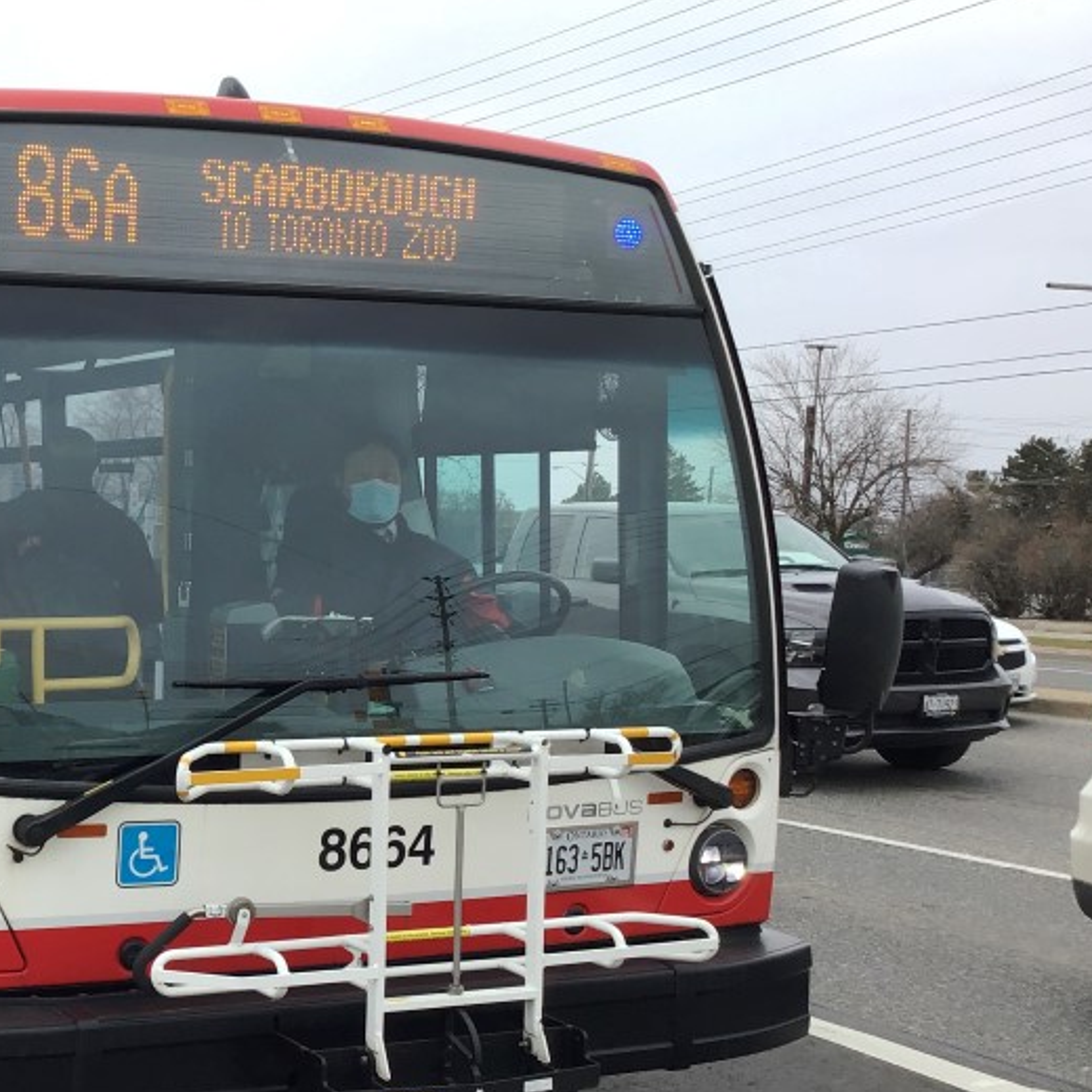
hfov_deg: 29.8
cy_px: 662
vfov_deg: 31.5
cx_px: 42
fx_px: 1927
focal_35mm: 54
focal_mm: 3.3
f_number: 2.4
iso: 25
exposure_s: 1/734
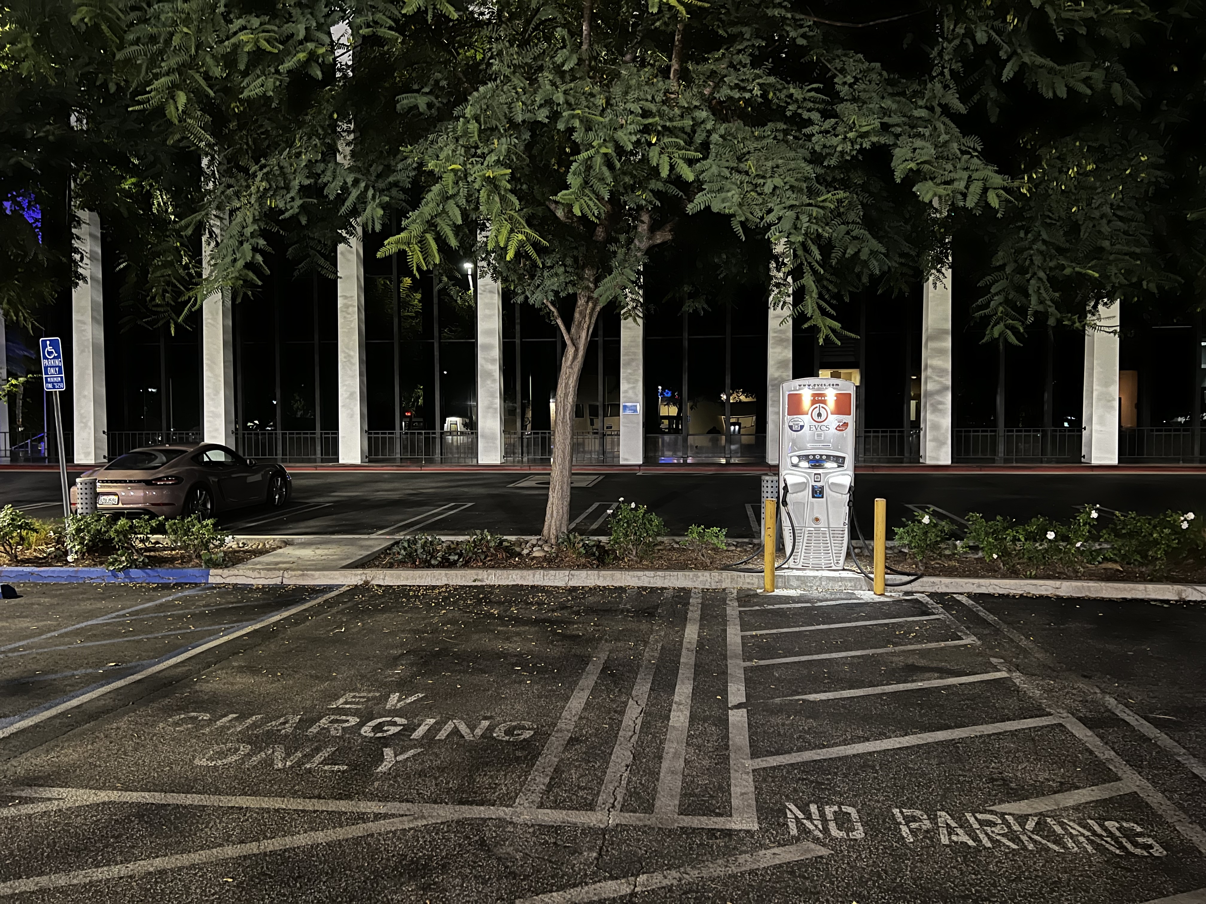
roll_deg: +0.1
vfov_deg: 53.1
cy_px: 452
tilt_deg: -2.7
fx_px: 906
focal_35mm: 26
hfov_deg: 67.3
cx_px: 603
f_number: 1.5
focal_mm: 5.7
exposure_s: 1/9
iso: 640
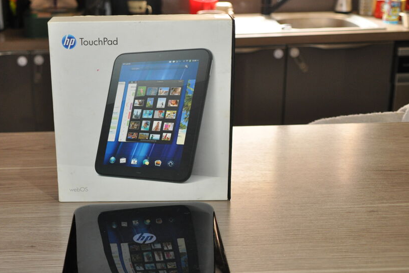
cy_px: 162
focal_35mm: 59
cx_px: 166
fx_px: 670
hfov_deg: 33.8
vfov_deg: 23.0
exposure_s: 1/60
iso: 800
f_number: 4.2
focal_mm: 32
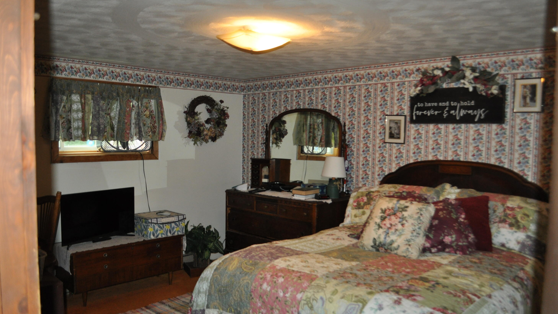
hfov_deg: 66.1
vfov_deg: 40.2
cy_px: 159
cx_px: 275
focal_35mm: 29
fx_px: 429
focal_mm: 18
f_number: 3.5
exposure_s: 1/60
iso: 800
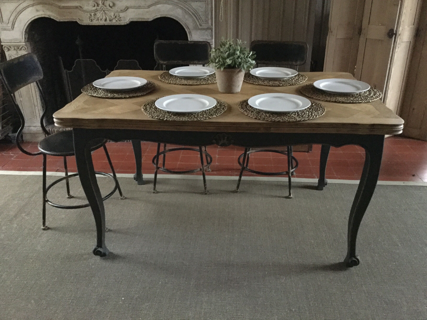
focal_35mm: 31
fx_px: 382
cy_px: 160
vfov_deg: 45.4
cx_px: 214
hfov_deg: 58.4
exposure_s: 1/17
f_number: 2.4
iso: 800
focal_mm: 3.3
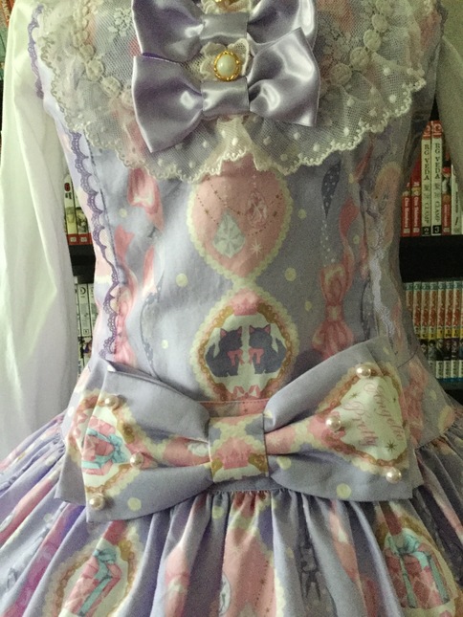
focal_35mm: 31
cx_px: 232
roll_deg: +1.2
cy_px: 308
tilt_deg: -6.7
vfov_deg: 58.3
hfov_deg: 45.5
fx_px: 553
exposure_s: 1/15
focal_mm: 3.3
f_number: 2.4
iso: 320
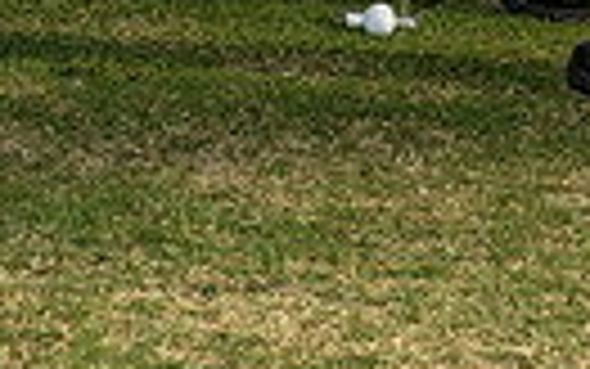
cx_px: 459
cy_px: -504
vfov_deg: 9.1
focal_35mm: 130
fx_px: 2091
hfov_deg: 16.0
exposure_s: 1/200
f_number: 8
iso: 500
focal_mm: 37
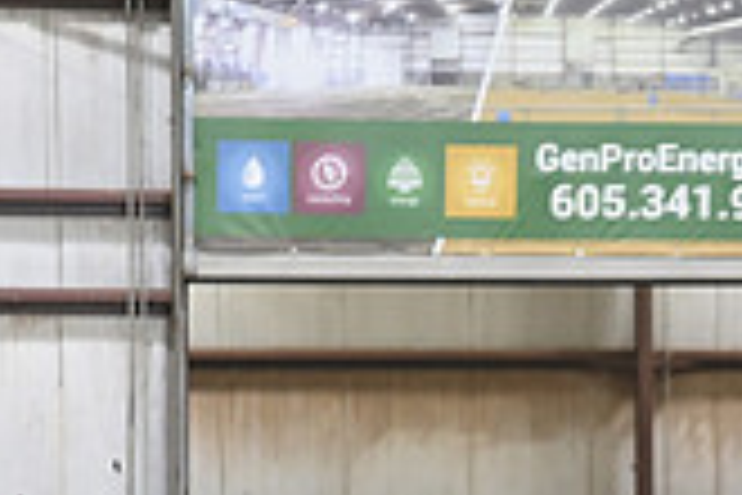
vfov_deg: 1.9
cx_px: 755
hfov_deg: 2.9
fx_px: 14509
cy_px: 862
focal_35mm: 704
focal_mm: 200
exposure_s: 1/250
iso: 2500
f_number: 3.2
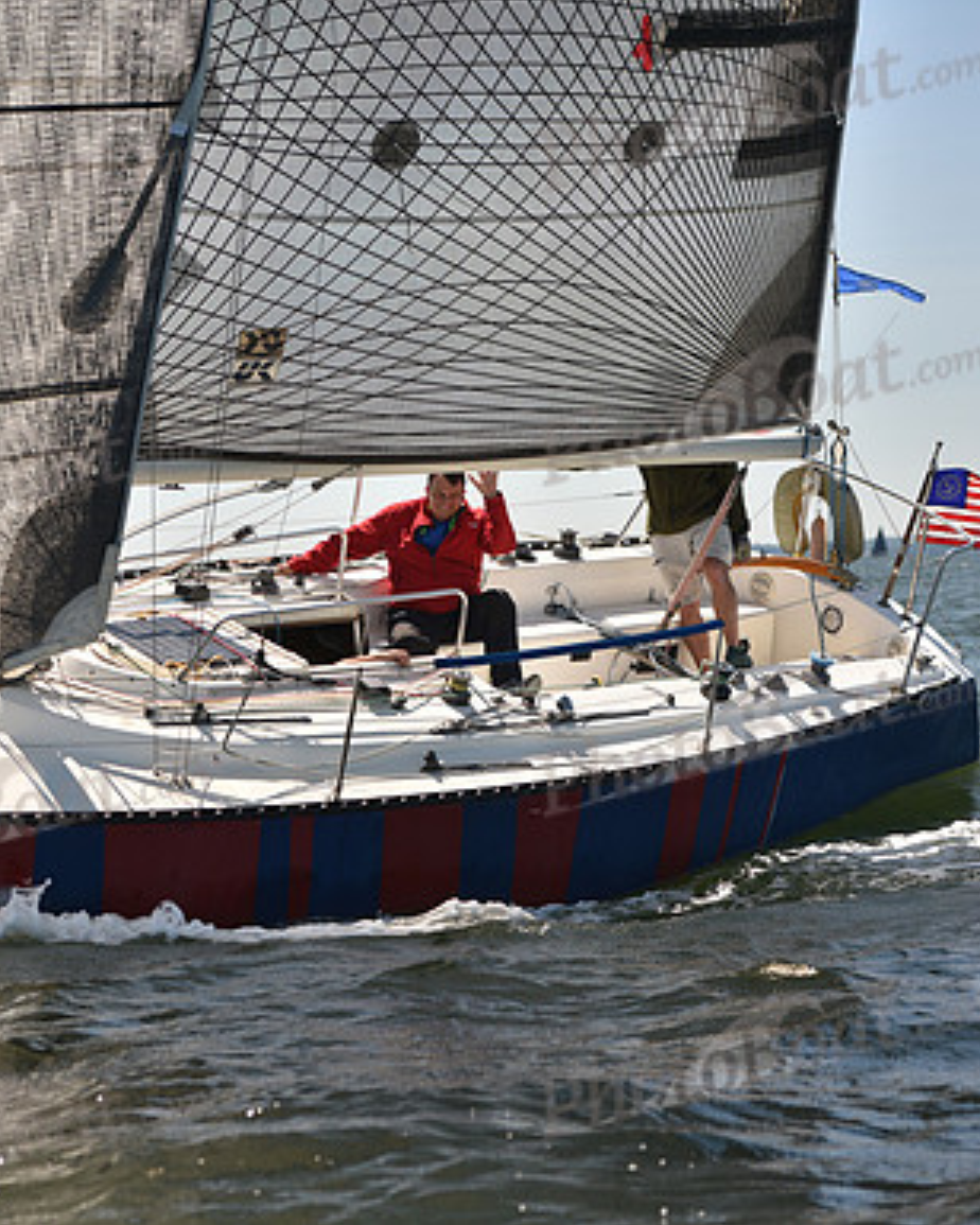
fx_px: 3589
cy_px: 612
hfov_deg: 15.5
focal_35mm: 99
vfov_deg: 19.4
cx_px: 375
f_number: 3.5
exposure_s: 1/1250
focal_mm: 70
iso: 250
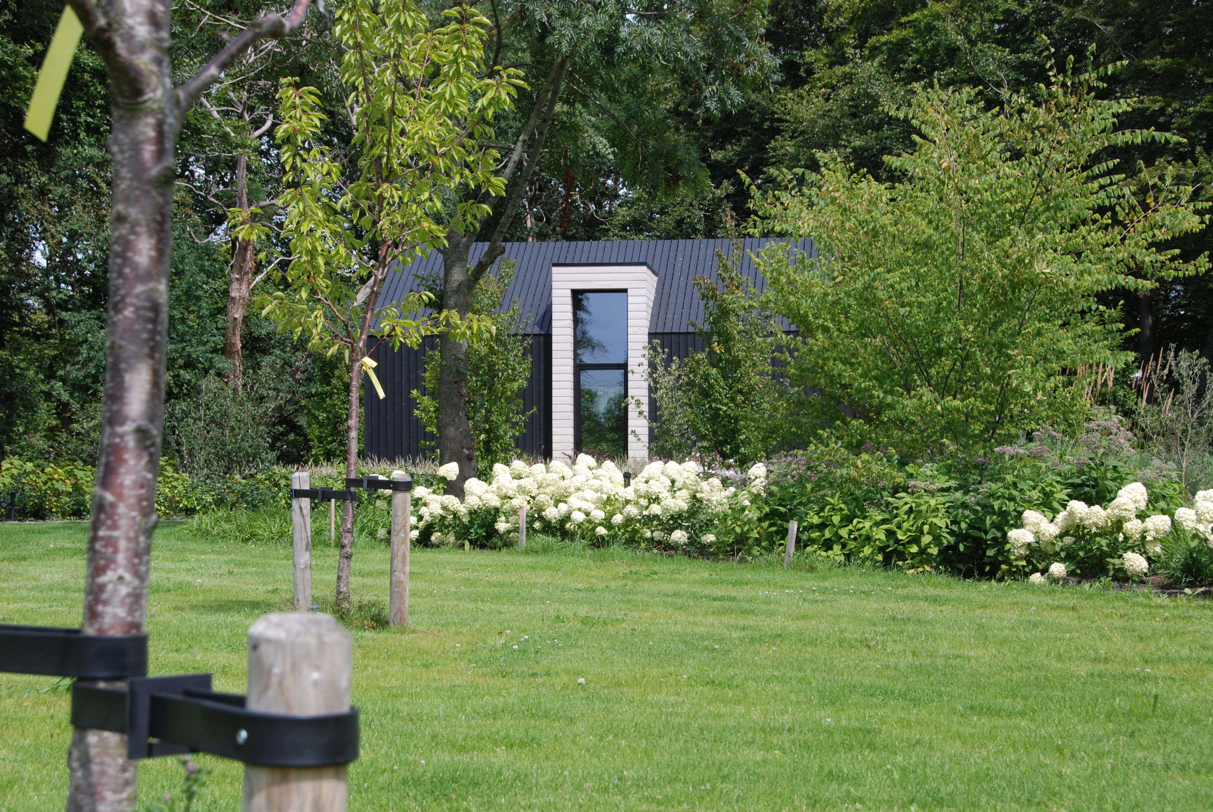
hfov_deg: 28.0
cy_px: 406
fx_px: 2429
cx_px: 606
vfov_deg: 19.0
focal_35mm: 72
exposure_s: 1/320
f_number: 9
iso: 320
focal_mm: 48
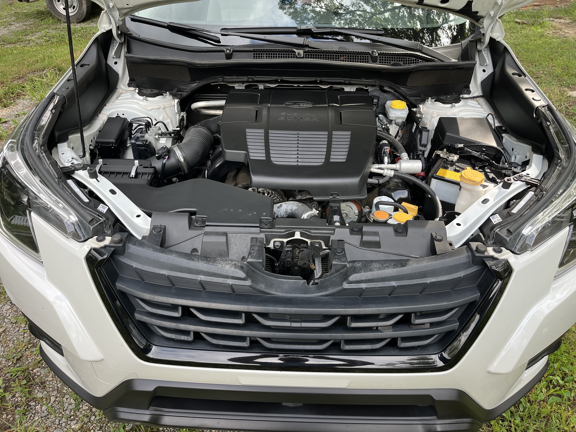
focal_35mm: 26
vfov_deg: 53.1
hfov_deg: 67.3
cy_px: 216
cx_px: 288
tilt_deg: -35.9
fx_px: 433
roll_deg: -2.1
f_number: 1.6
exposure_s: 1/234
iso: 40
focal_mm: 5.1
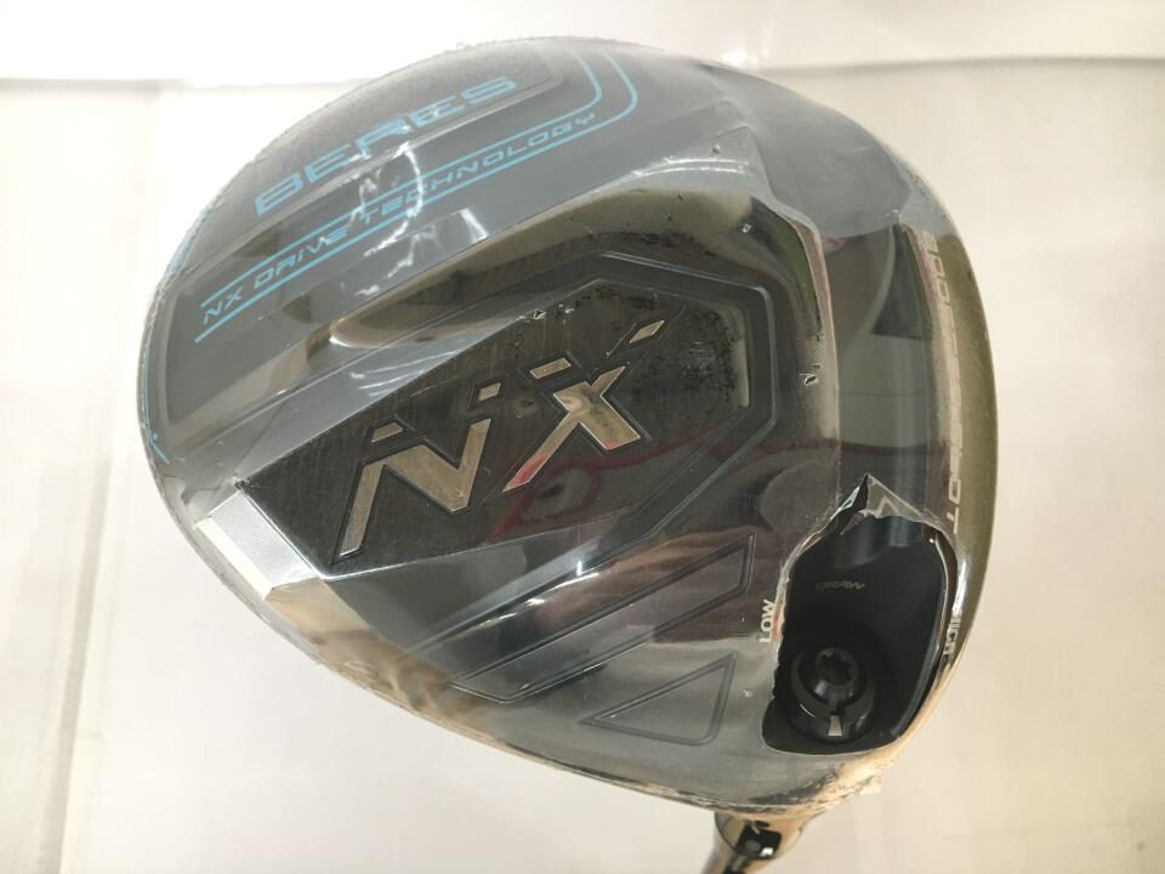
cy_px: 437
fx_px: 976
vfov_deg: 48.2
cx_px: 582
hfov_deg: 61.7
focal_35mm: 29
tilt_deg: -64.4
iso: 125
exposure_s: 1/30
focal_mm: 4.15
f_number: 2.2
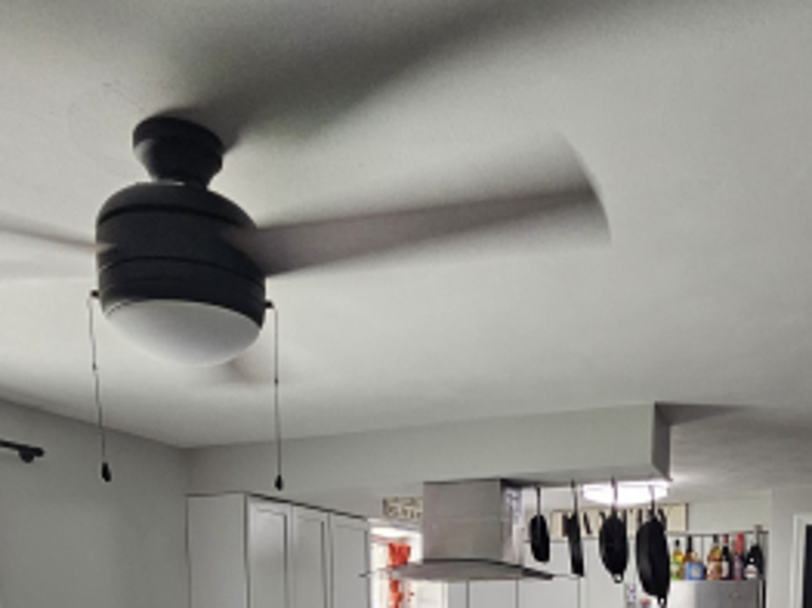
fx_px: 774
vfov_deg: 34.3
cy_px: 731
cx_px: 412
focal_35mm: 33
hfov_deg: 55.4
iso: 125
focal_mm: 2.2
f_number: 2.2
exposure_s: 1/60
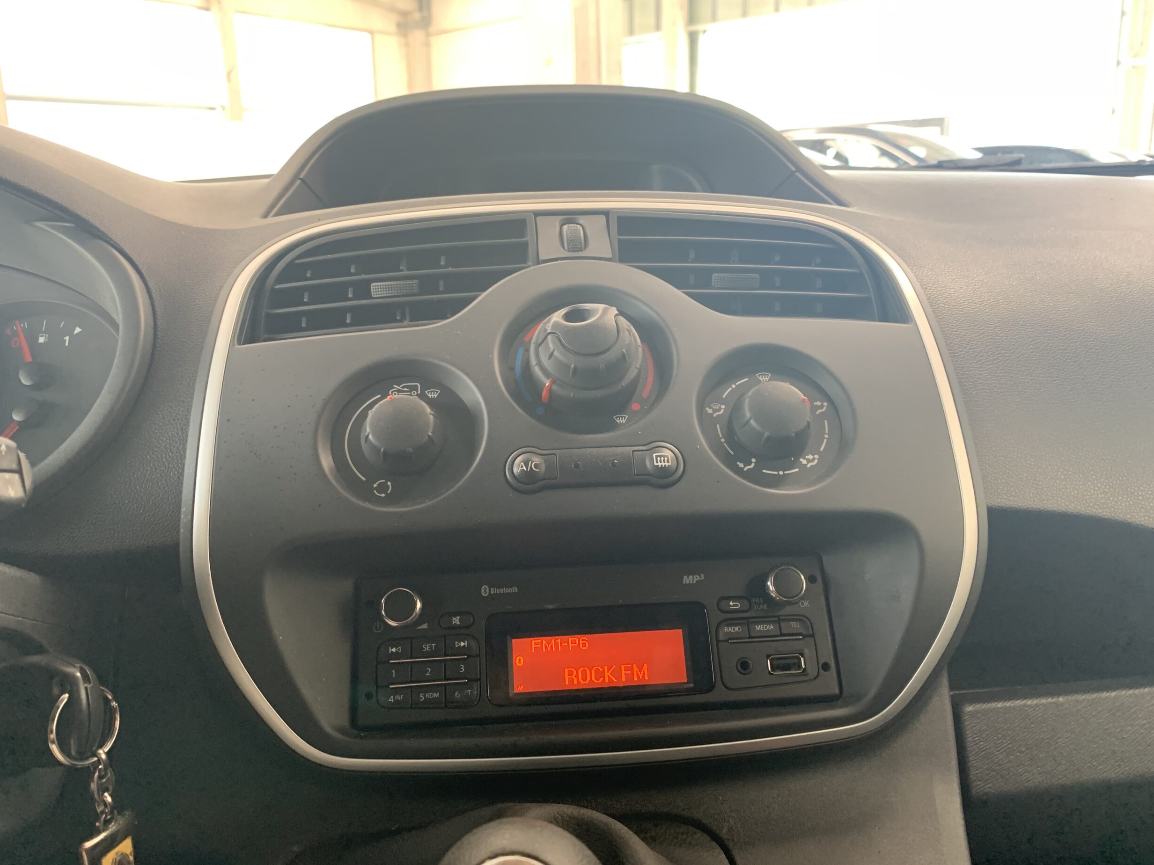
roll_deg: +0.7
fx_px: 900
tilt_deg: -12.8
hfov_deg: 65.3
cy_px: 422
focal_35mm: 27
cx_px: 571
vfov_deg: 51.4
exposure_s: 1/60
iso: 250
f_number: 1.8
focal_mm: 4.25
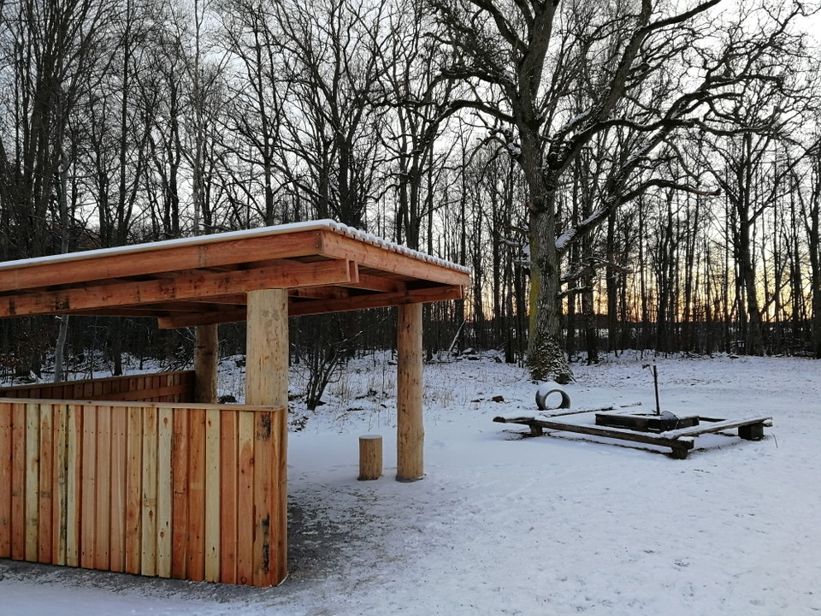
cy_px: 308
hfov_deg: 65.3
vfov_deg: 51.4
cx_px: 410
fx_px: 640
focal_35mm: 27
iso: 64
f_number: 2.2
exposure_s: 1/50
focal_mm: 3.95
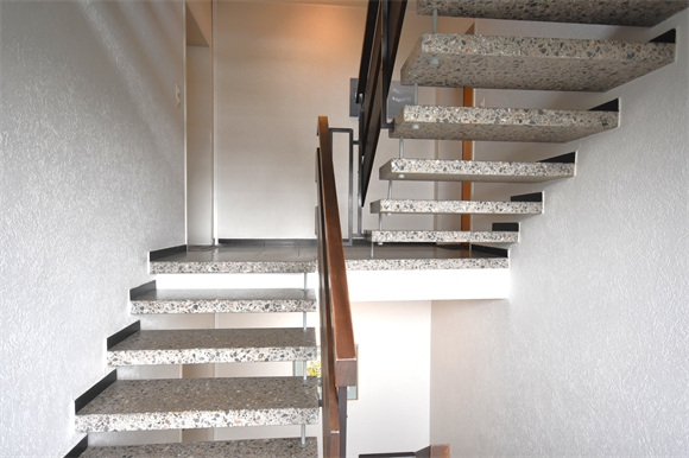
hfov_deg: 81.2
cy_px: 229
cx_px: 344
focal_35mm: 21
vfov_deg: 59.4
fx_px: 402
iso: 800
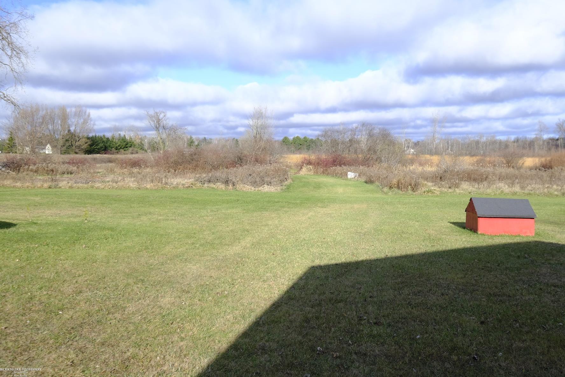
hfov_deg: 60.3
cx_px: 282
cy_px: 188
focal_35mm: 31
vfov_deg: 42.3
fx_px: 486
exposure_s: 1/420
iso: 160
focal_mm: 20.9
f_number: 5.6
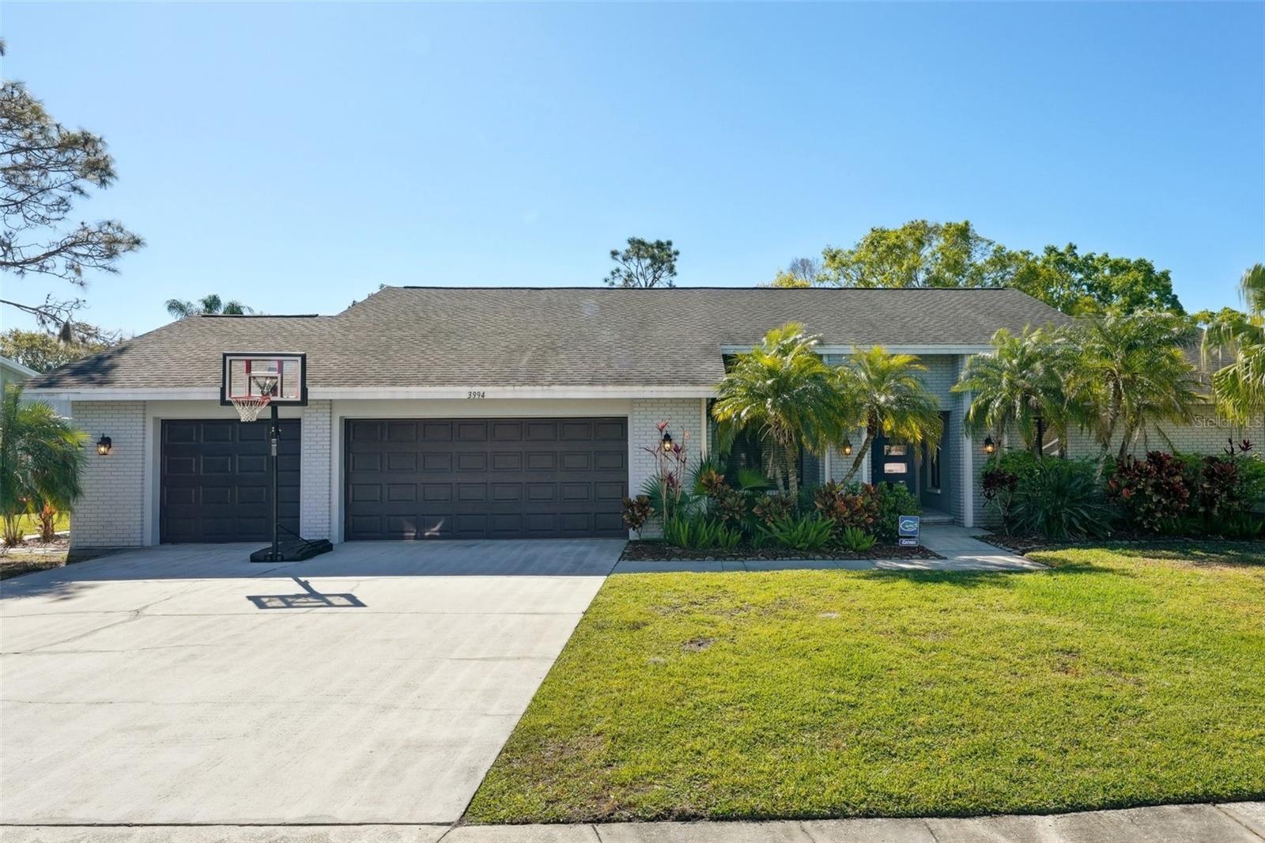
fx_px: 738
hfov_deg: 81.2
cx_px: 632
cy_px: 422
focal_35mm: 21
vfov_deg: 59.5
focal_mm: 14
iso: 800
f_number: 8
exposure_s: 1/2000
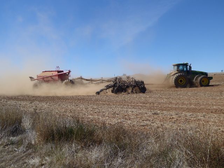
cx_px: 112
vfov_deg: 44.2
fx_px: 207
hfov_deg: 56.8
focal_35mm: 32
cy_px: 84
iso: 80
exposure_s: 1/1000
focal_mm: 5.4
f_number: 3.5
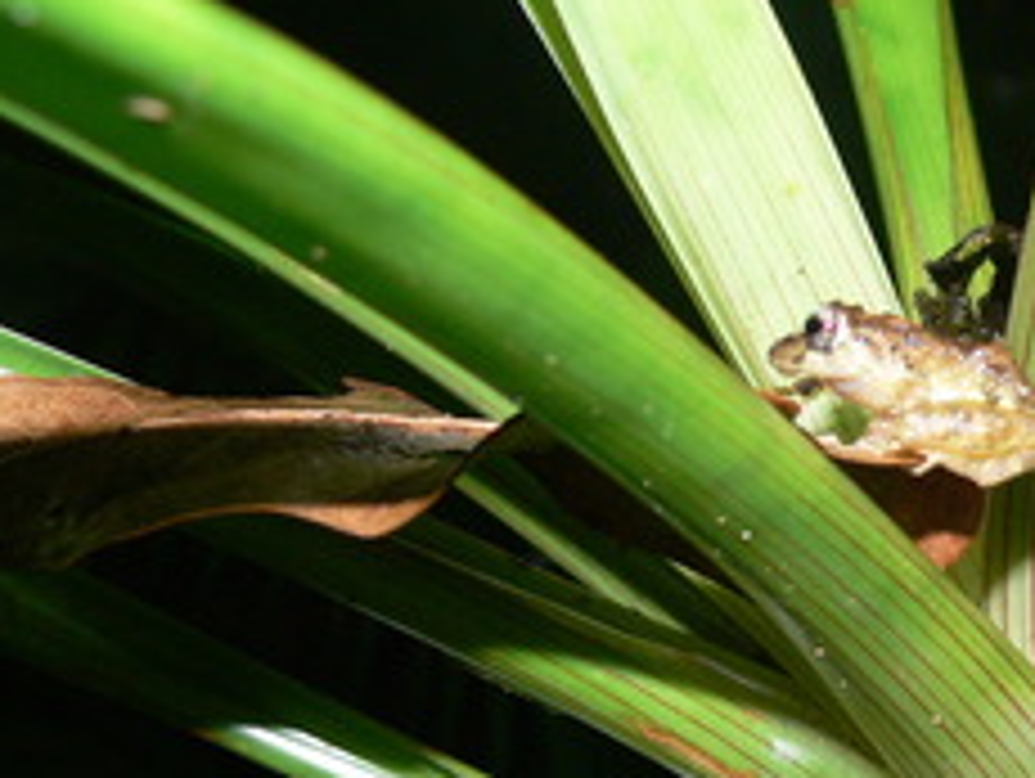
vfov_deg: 19.4
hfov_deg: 25.0
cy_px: 367
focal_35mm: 76
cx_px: 904
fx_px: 2275
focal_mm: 7.4
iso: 100
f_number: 4
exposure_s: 1/30
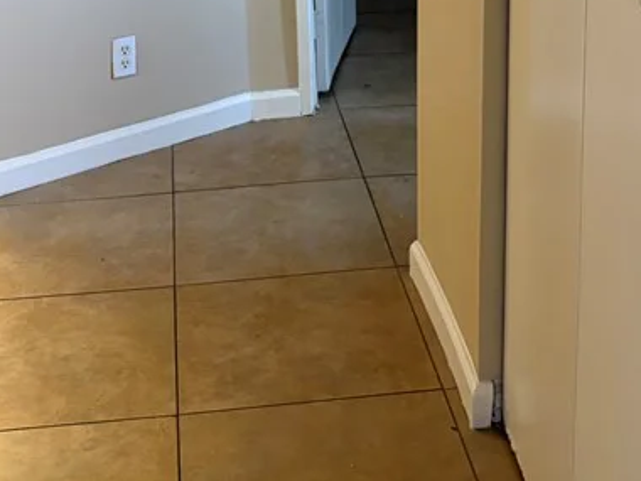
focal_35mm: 70
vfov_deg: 20.0
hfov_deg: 27.8
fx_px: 1296
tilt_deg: -10.8
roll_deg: +1.7
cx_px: 351
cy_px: -52
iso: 400
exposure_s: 1/60
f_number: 1.6
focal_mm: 5.96
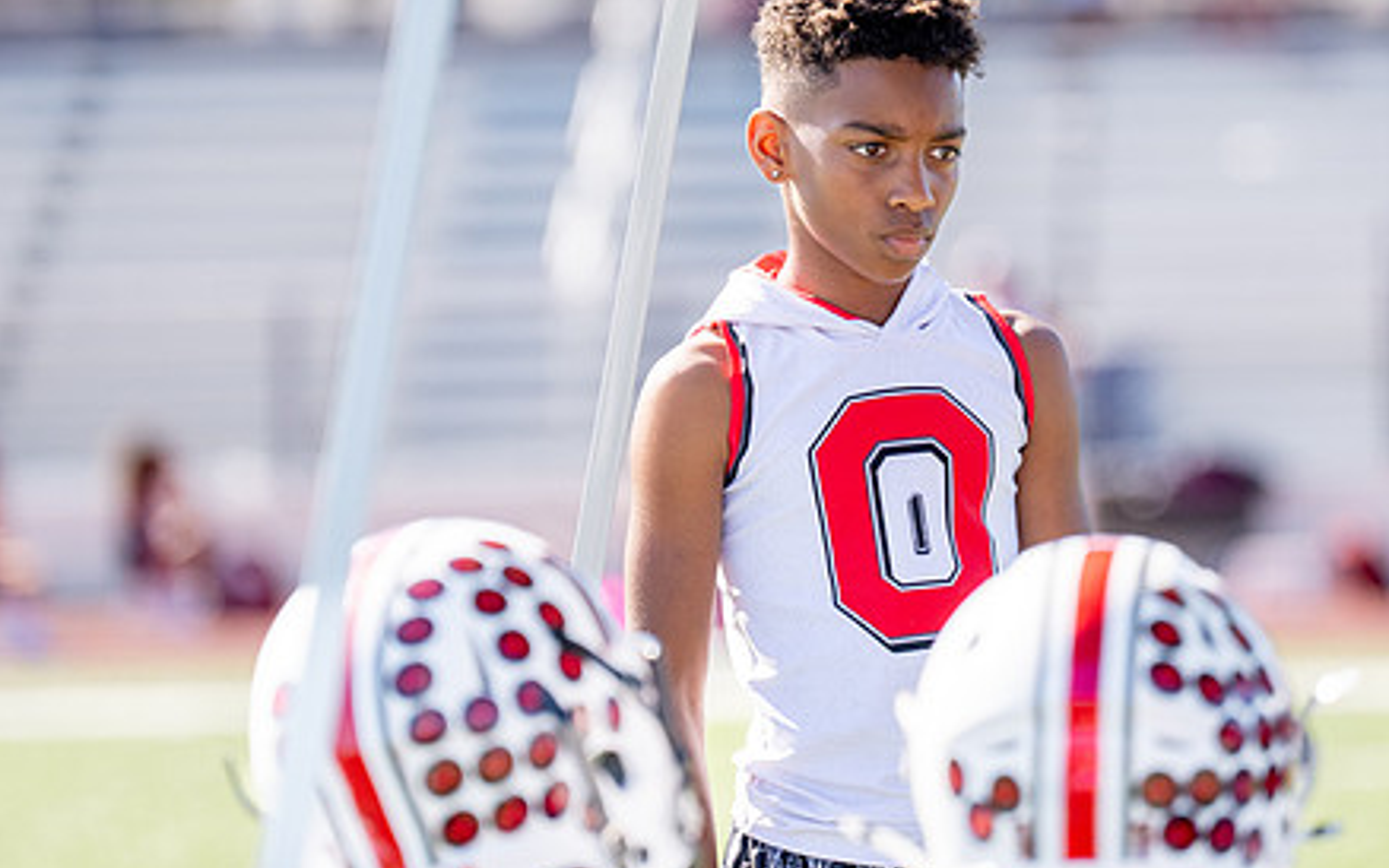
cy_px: 262
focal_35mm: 311
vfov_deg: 4.2
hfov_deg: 6.8
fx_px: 11776
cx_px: 777
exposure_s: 1/1600
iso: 250
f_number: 2.8
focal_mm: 171
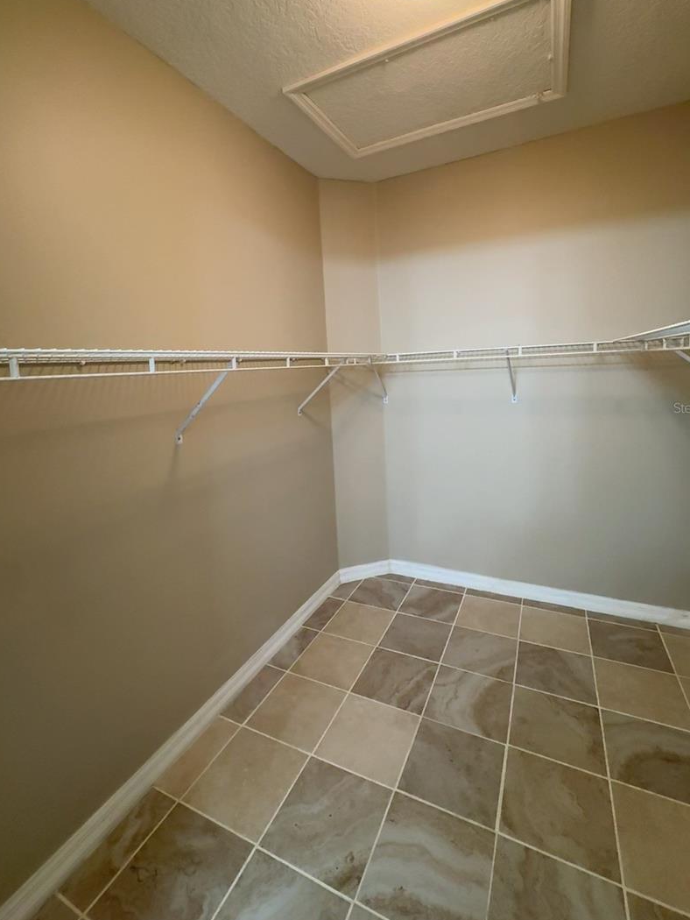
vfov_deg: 94.1
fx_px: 425
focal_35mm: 16
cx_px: 341
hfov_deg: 78.1
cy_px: 407
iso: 500
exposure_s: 1/60
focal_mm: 2.22
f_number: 2.2
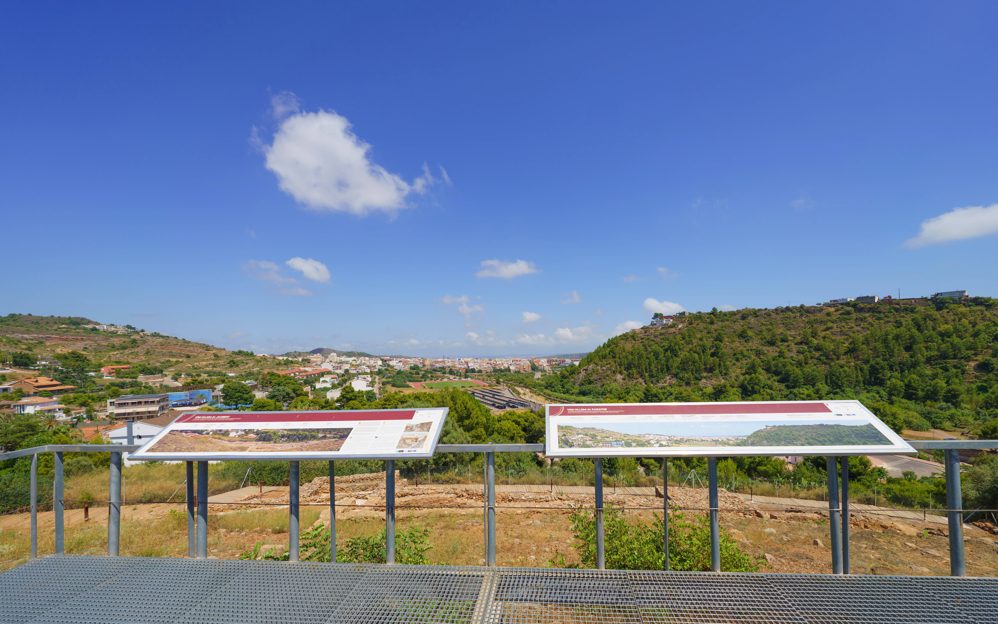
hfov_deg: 109.3
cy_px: 351
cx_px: 525
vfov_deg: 82.4
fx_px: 354
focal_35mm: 13
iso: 100
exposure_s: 1/2500
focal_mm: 12
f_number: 2.8
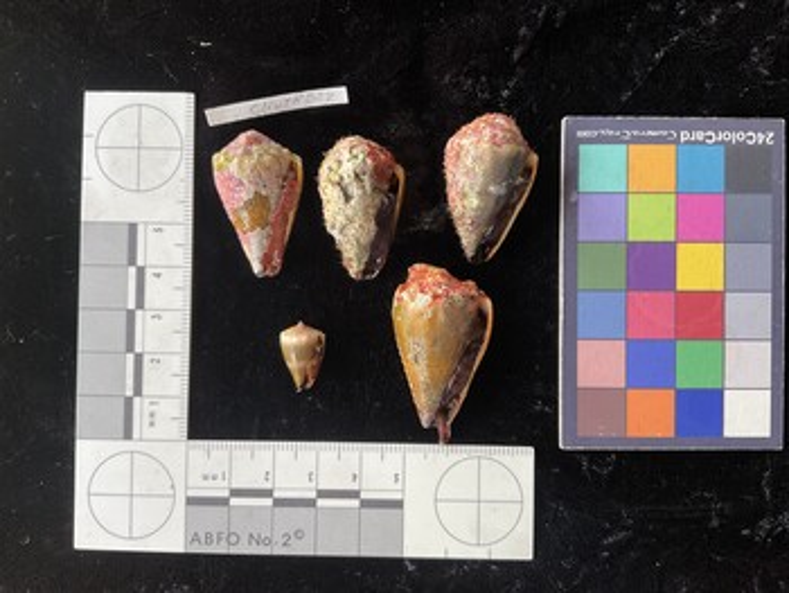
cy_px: 296
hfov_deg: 61.6
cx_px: 394
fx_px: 661
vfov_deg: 48.3
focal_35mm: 29
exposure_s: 1/120
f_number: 1.8
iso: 50
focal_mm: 3
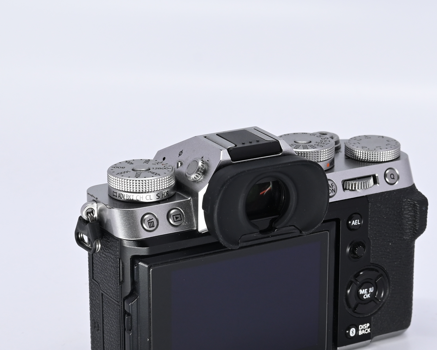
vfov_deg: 12.3
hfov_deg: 15.4
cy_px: 237
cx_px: 275
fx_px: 1617
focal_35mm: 125
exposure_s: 1/200
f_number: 9
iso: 500
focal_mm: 50
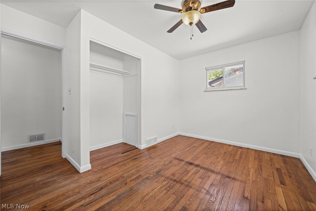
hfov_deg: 108.4
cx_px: 158
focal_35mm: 13
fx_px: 114
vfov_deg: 85.4
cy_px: 106
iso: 250
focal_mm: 13
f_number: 9
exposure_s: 1/8
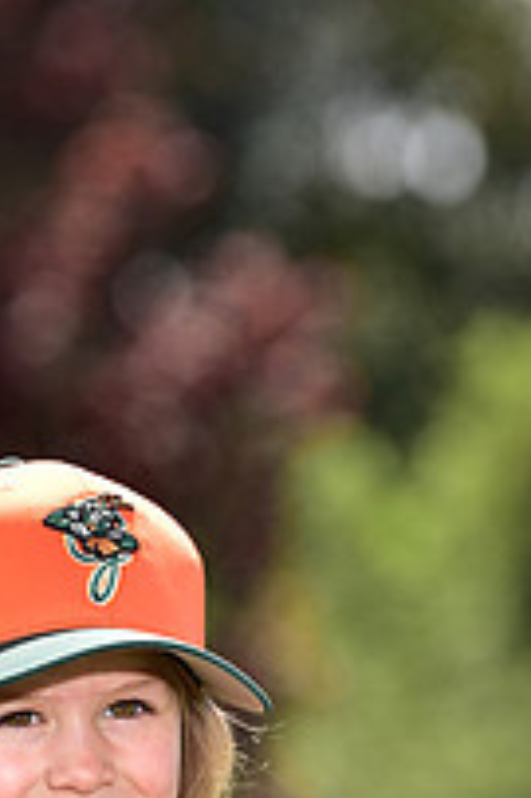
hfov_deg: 2.4
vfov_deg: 3.6
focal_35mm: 572
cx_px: 33
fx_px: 12676
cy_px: 1006
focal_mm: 200
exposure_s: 1/250
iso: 80
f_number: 5
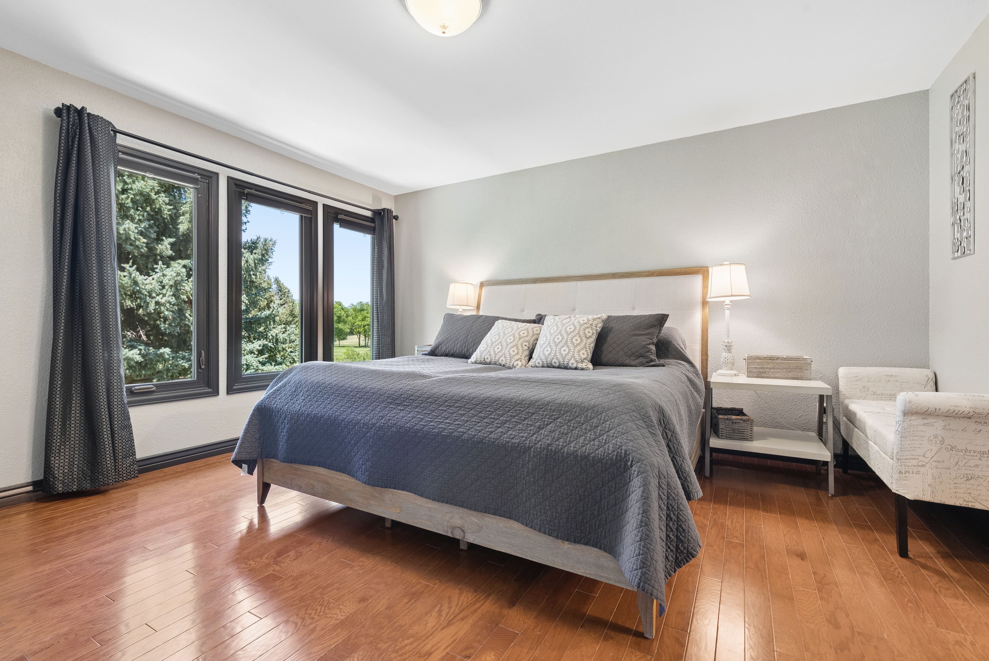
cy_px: 330
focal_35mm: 16
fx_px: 440
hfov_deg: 96.7
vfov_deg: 73.8
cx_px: 494
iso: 640
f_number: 9
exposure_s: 1/15
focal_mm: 16
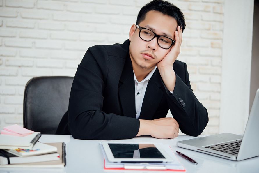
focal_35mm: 60
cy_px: 86
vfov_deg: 22.6
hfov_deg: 33.4
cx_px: 130
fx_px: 432
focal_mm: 60
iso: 100
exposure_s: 1/200
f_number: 2.8
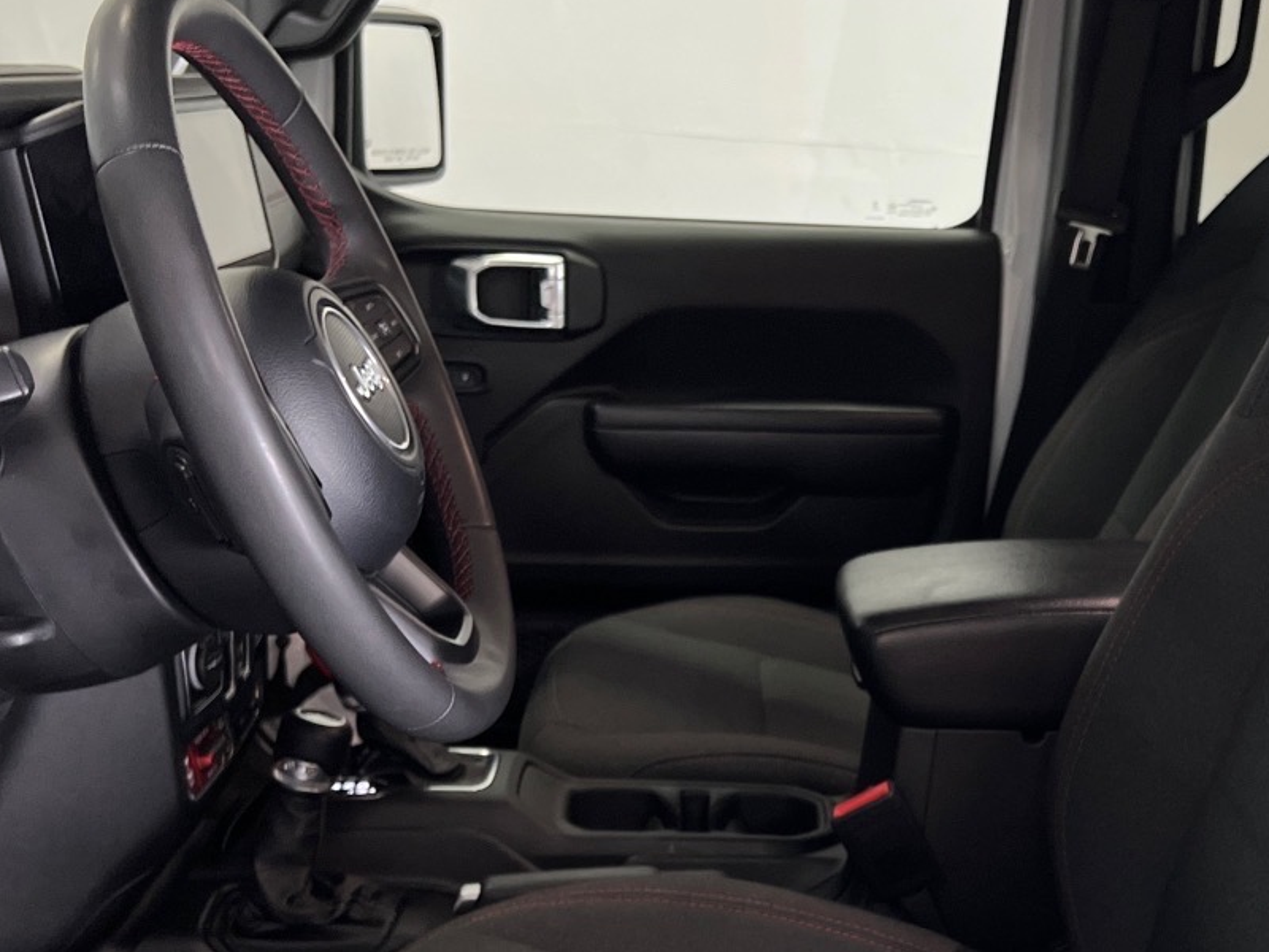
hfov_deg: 36.1
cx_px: 926
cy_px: 636
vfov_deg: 27.9
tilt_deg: -17.1
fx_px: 1906
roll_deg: -3.3
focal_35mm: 52
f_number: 1.5
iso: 100
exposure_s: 1/60
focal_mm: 5.7
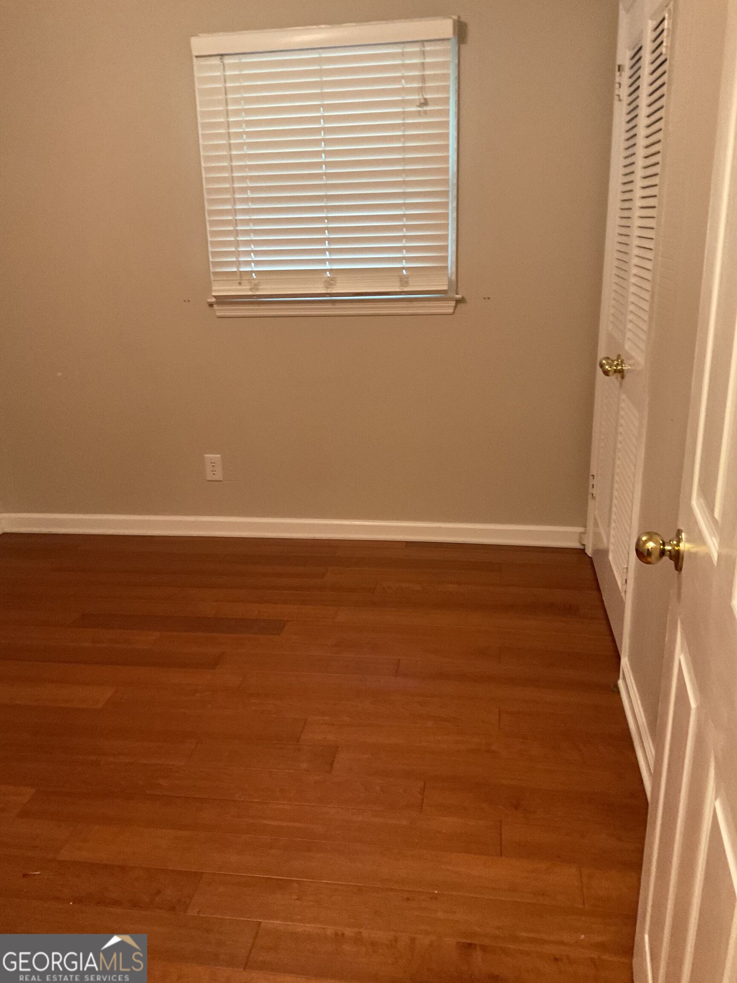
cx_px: 368
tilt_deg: -17.7
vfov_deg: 61.7
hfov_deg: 48.2
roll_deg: -0.1
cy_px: 492
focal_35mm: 29
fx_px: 823
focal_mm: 3
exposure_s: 1/30
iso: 320
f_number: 1.8
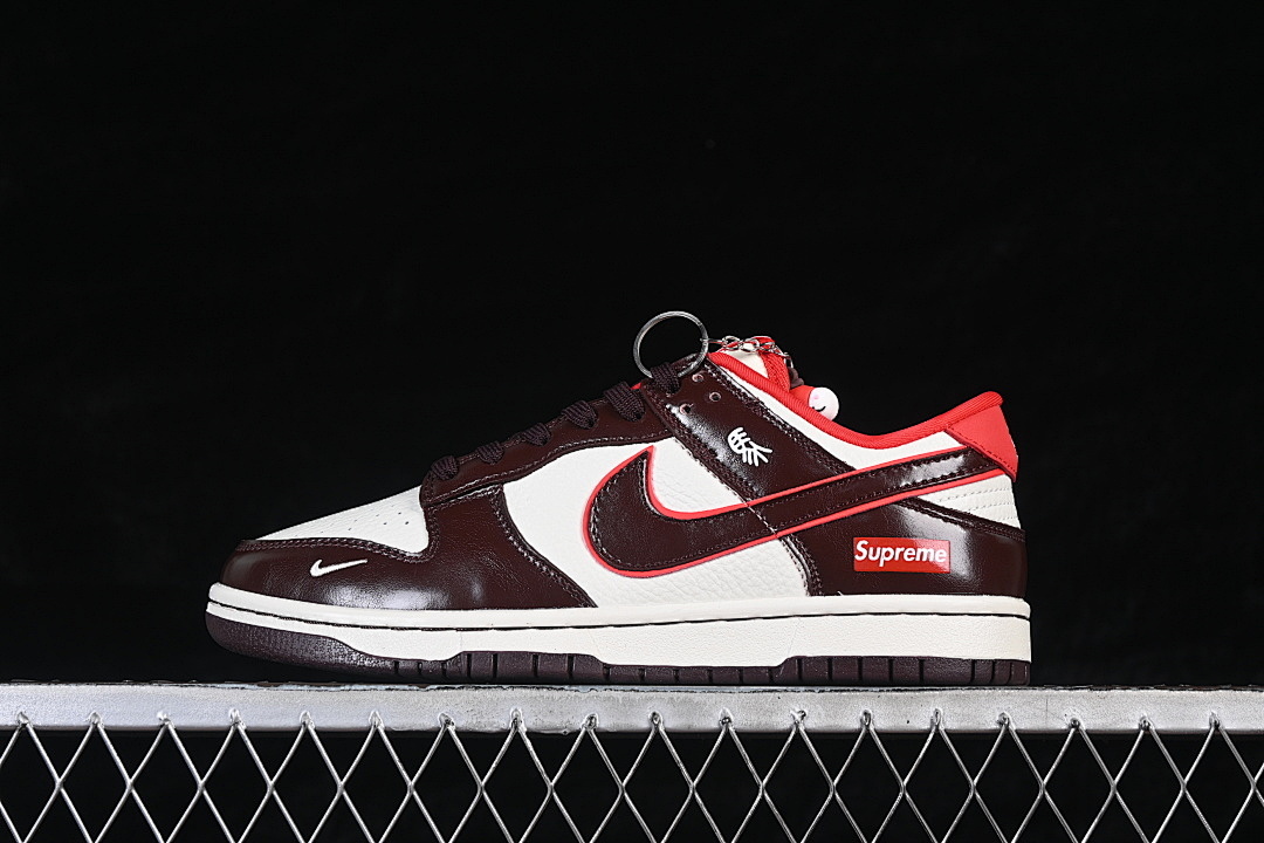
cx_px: 632
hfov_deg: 27.0
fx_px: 2633
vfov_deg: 18.2
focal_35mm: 75
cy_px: 422
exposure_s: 1/80
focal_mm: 50
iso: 160
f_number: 7.1
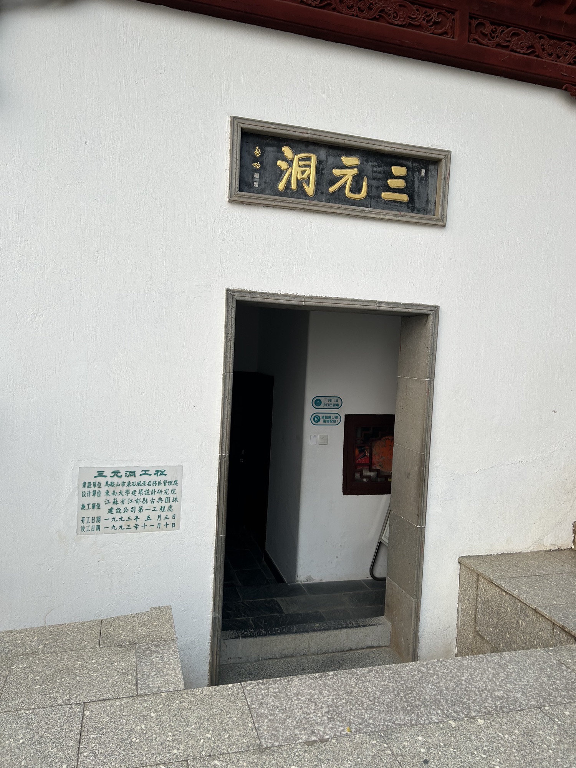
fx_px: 577
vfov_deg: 67.3
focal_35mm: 26
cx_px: 288
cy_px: 384
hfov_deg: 53.1
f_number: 1.5
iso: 40
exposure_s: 1/121
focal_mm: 5.7
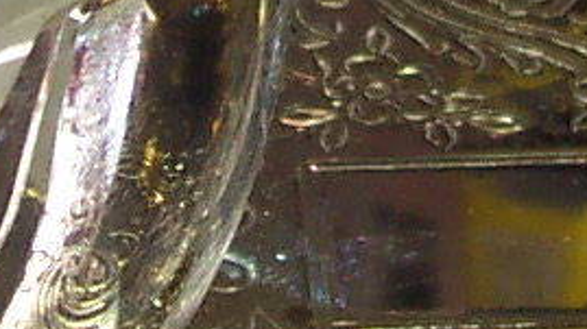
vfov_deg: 4.8
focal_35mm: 248
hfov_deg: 8.7
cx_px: 415
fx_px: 3858
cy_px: -342
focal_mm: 5.6
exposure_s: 1/125
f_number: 2.8
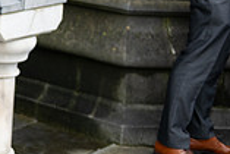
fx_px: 850
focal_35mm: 133
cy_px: -77
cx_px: -170
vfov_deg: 10.0
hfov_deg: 13.9
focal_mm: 36
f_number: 3.5
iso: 125
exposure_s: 1/160
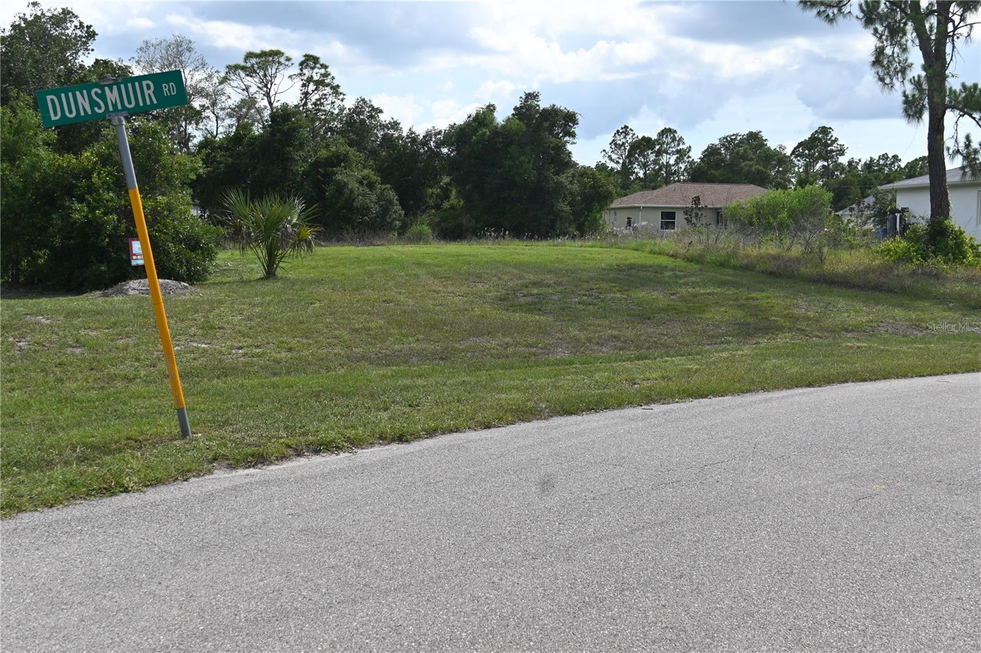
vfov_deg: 31.9
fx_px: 1144
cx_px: 490
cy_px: 326
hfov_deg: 46.4
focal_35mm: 42
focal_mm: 28
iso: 100
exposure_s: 1/400
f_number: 7.1
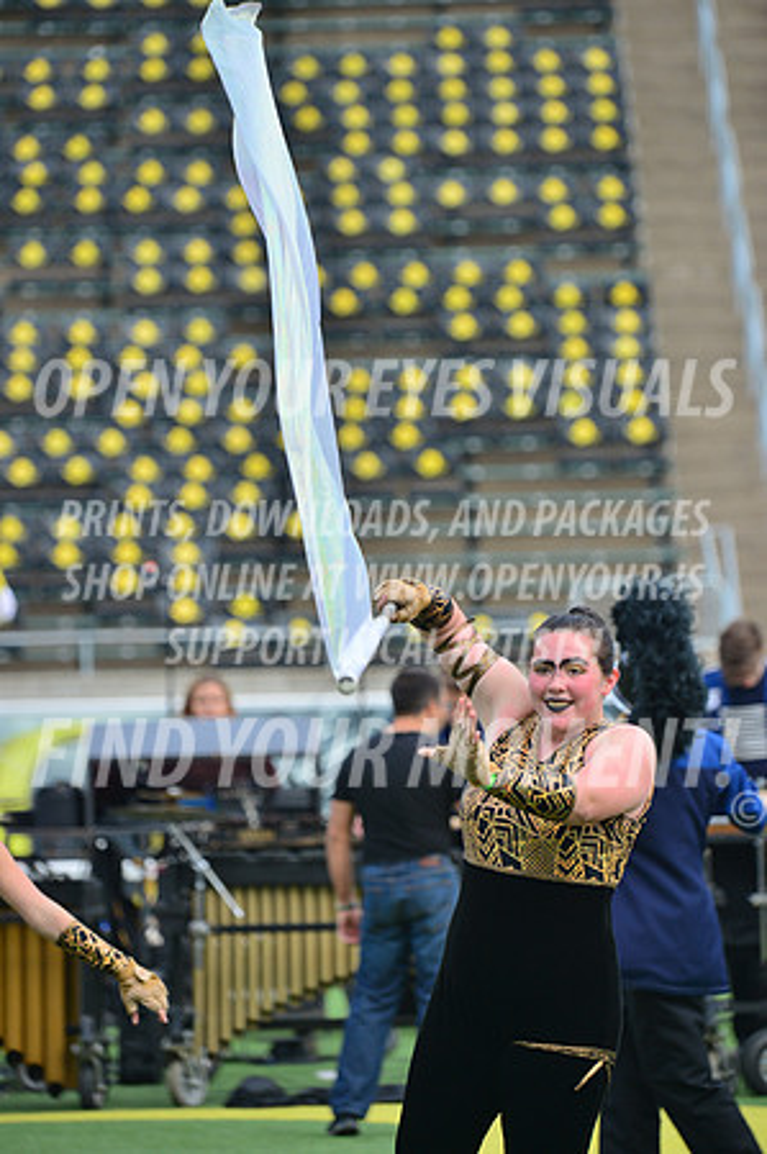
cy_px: 577
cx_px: 384
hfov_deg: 5.1
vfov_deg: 7.6
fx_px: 8648
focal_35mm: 270
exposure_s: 1/800
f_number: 5.6
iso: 200
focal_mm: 270
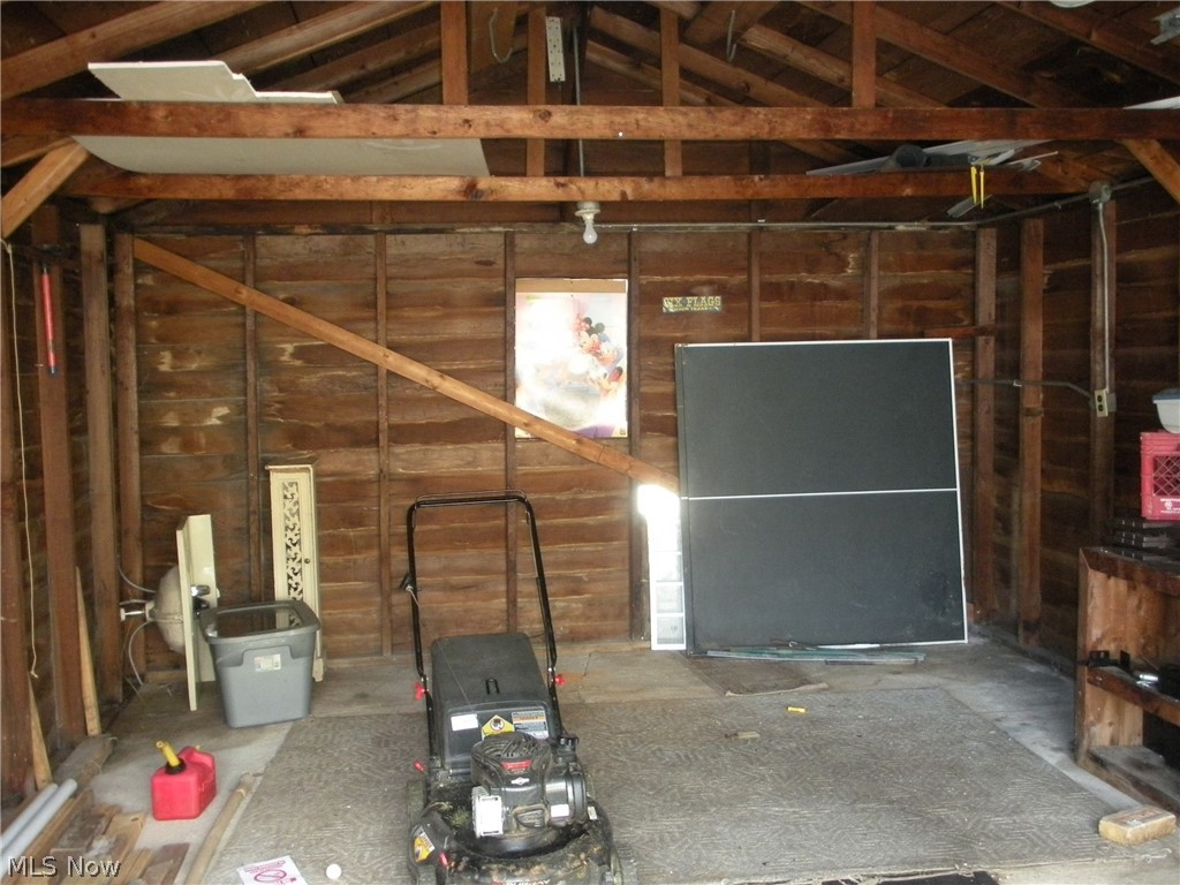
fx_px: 1193
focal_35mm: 35
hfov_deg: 52.6
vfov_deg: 40.7
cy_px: 442
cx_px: 590
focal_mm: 6.3
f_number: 3.5
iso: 400
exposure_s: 1/31
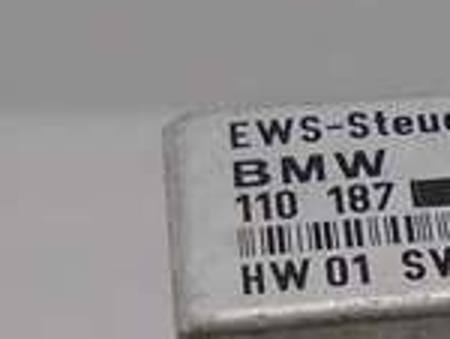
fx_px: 2461
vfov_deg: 7.7
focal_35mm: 189
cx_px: 531
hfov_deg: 10.3
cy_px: 564
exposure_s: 1/320
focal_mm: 4.6
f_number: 3.2
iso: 100
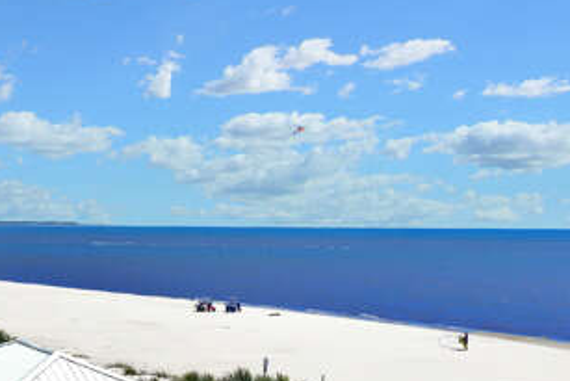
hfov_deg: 28.5
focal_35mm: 70
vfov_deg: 18.8
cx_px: 156
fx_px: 1109
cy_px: 407
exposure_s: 1/500
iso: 100
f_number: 5.6
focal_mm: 10.26
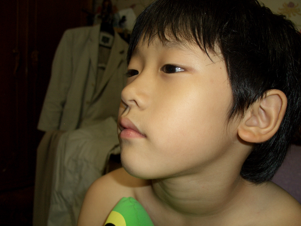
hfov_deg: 55.4
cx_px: 150
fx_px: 287
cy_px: 113
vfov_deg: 42.9
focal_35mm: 33
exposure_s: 1/60
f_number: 2.8
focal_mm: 7.1
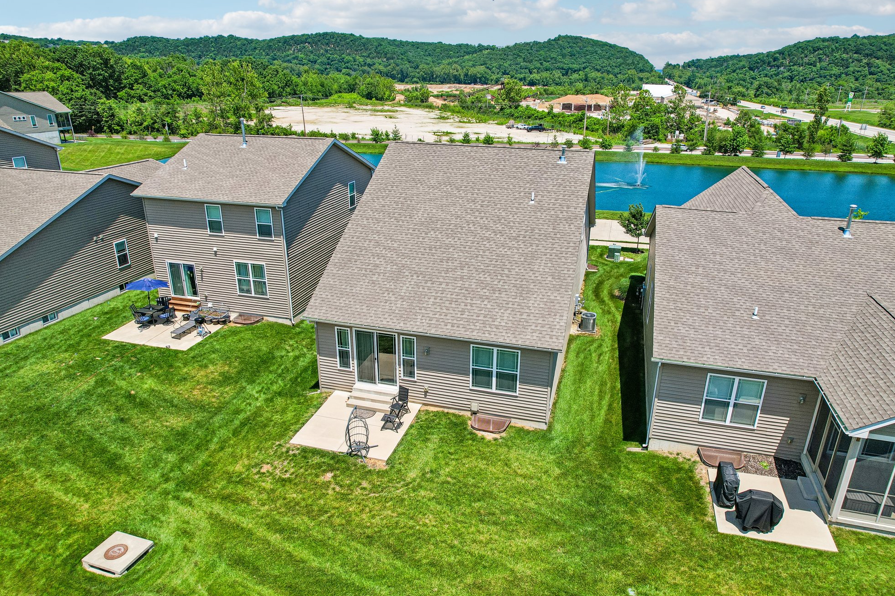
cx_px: 460
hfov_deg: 76.1
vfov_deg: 55.1
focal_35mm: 23
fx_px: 572
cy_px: 300
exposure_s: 1/2500
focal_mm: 8.4
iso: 110
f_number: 2.8
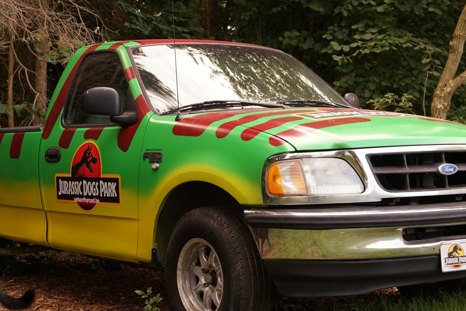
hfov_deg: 29.2
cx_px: 198
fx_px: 893
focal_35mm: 69
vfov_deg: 19.7
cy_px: 185
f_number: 5
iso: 640
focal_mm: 43
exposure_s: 1/250
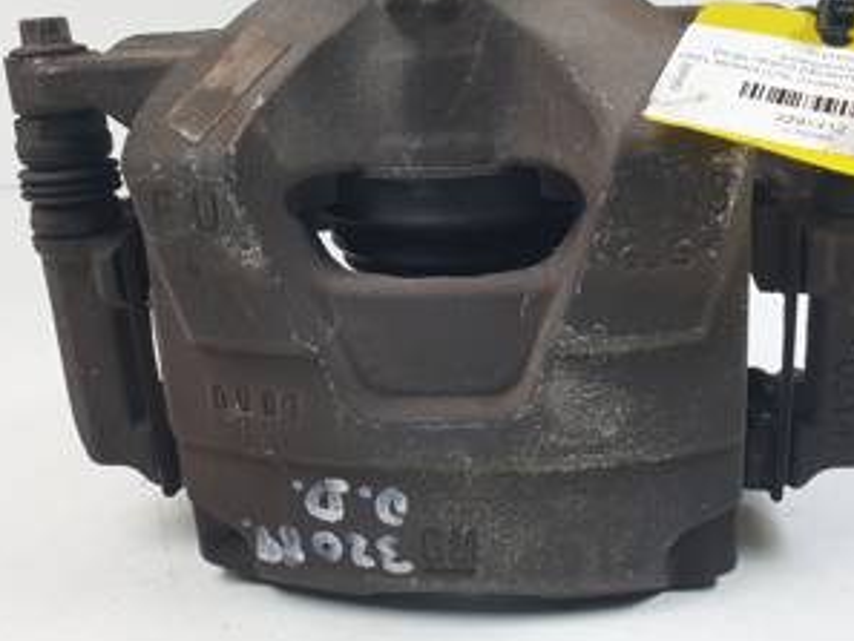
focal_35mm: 35
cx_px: 472
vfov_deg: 40.3
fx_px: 864
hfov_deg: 52.5
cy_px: 218
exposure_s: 1/100
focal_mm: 4.3
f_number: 2.4
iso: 50
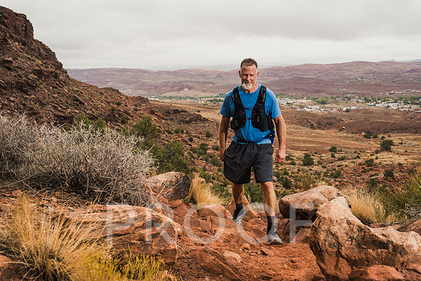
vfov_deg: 31.2
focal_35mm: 43
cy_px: 140
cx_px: 210
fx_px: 503
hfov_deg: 45.4
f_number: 6.3
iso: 200
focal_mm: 42
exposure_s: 1/320
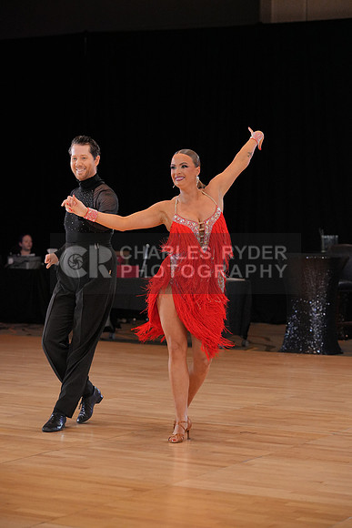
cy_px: 264
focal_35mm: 86
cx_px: 176
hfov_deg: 15.9
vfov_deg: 23.6
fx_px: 1260
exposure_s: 1/500
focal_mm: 86
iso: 2500
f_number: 3.5
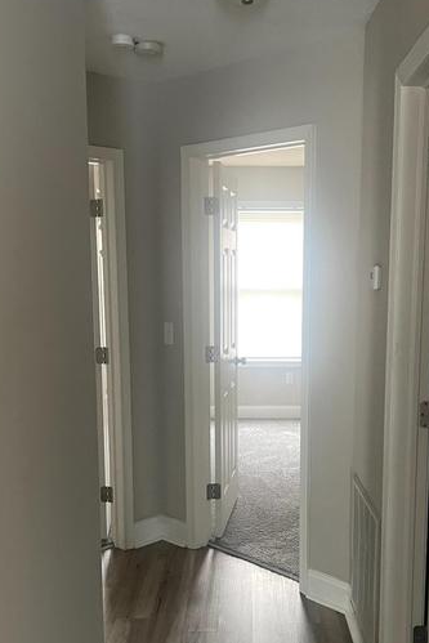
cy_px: 394
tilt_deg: -7.7
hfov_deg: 33.4
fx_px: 714
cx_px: 250
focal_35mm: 40
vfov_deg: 48.1
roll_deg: -0.1
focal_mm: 5.1
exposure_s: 1/60
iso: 320
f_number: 1.6
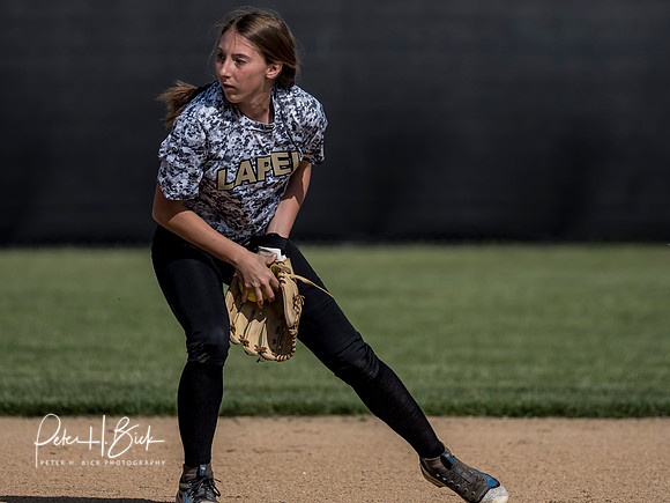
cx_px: 335
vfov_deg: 2.5
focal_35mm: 601
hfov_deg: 3.3
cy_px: 252
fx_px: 11632
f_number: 4
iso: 200
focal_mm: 300
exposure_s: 1/2000
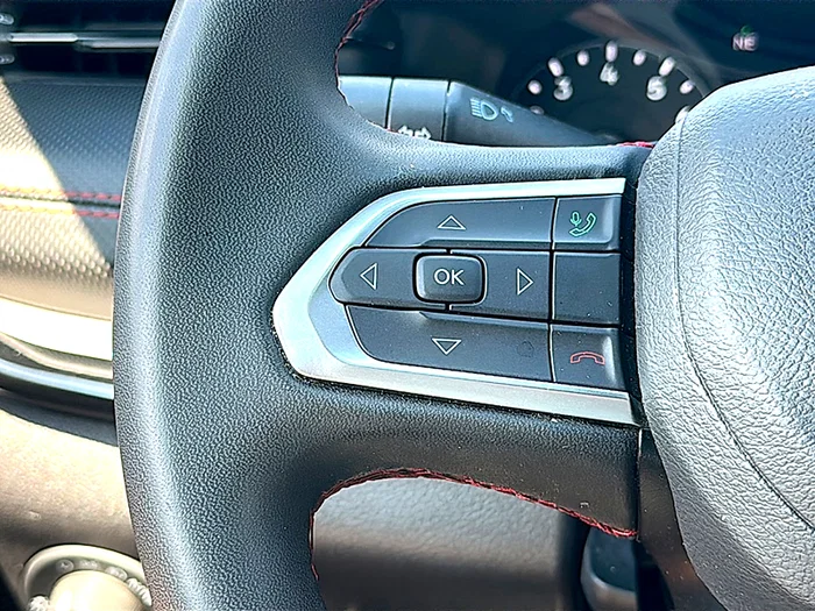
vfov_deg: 29.1
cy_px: 306
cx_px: 408
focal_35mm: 50
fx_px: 1177
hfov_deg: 38.2
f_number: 1.78
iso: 64
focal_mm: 6.86
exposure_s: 1/156
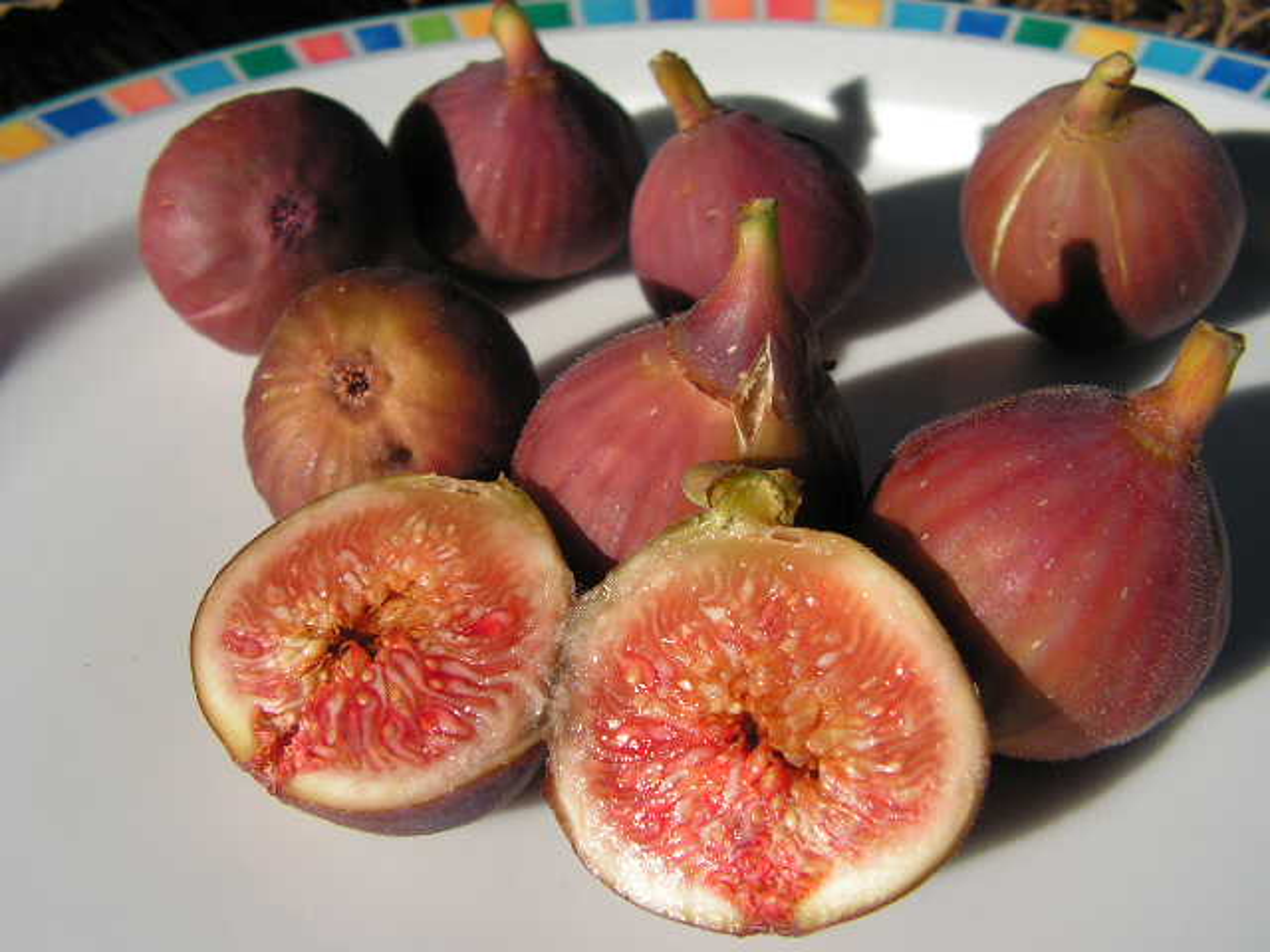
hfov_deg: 51.4
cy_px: 476
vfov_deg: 39.7
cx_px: 635
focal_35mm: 36
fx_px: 1321
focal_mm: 6
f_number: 3.2
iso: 64
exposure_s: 1/1000
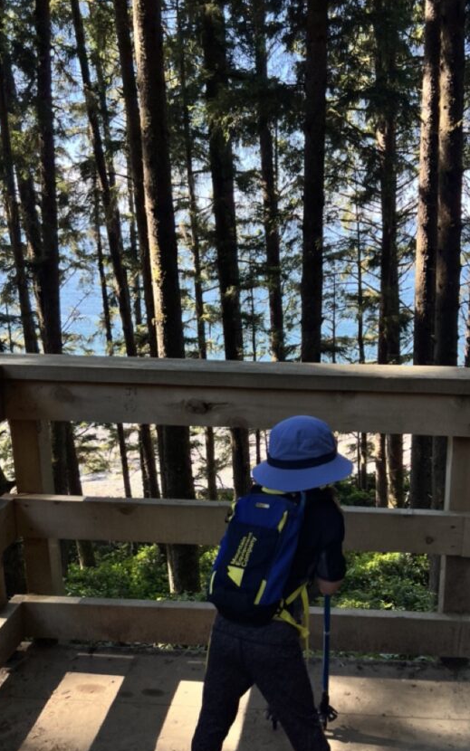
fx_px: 697
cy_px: 430
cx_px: 297
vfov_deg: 56.5
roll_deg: -0.7
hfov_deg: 37.0
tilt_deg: -16.1
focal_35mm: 34
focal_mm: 5.7
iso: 50
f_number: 1.5
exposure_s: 1/949
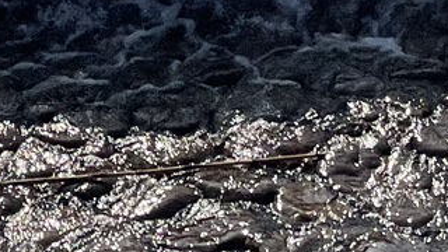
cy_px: -577
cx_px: -118
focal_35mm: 177
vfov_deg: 6.2
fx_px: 2103
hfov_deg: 11.9
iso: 32
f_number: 1.6
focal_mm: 5.1
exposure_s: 1/13514
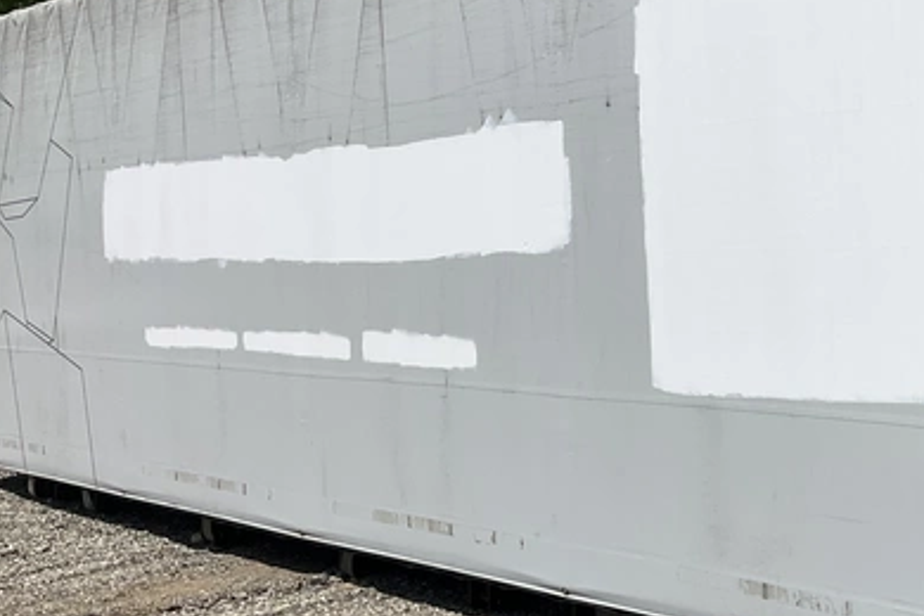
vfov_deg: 23.3
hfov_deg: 33.0
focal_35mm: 58
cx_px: 803
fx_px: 1489
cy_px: 214
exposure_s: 1/3322
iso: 25
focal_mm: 3
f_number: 1.8
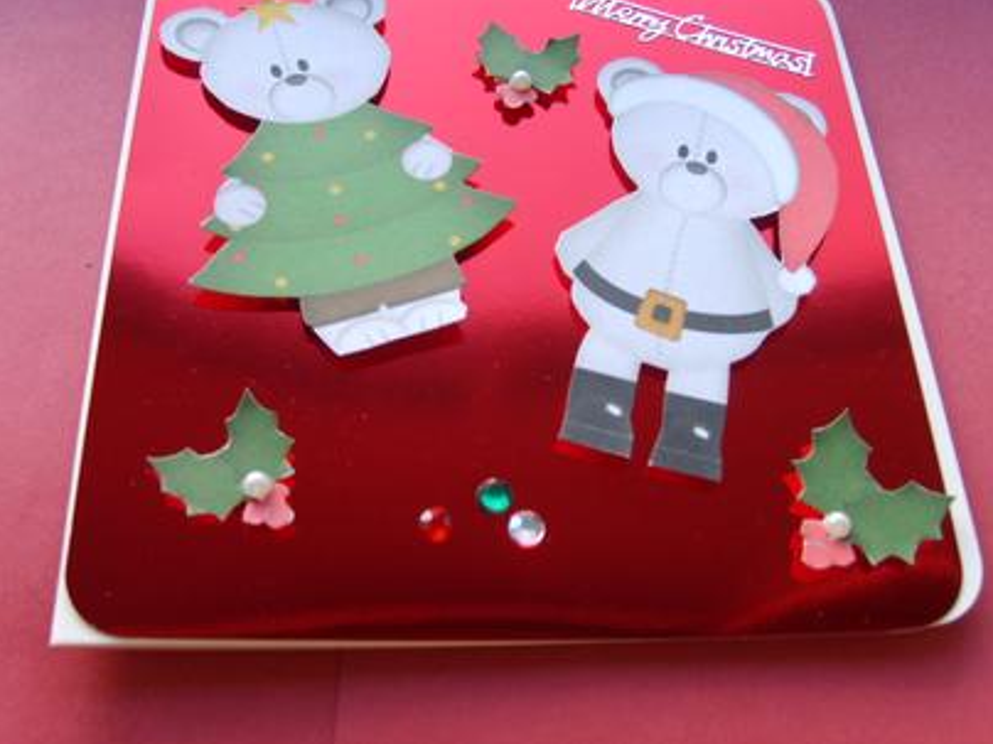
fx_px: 1119
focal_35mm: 39
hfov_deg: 47.9
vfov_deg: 36.8
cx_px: 494
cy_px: 331
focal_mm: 5.8
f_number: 2.8
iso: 80
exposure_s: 1/30
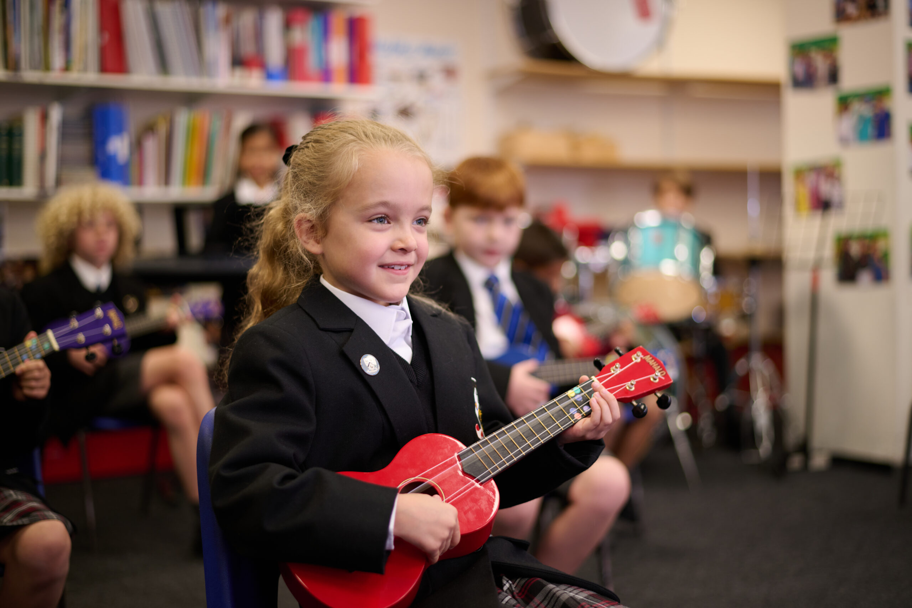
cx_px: 456
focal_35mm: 50
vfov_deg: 27.0
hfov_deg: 39.6
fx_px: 1267
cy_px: 304
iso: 400
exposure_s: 1/160
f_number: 1.8
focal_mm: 50
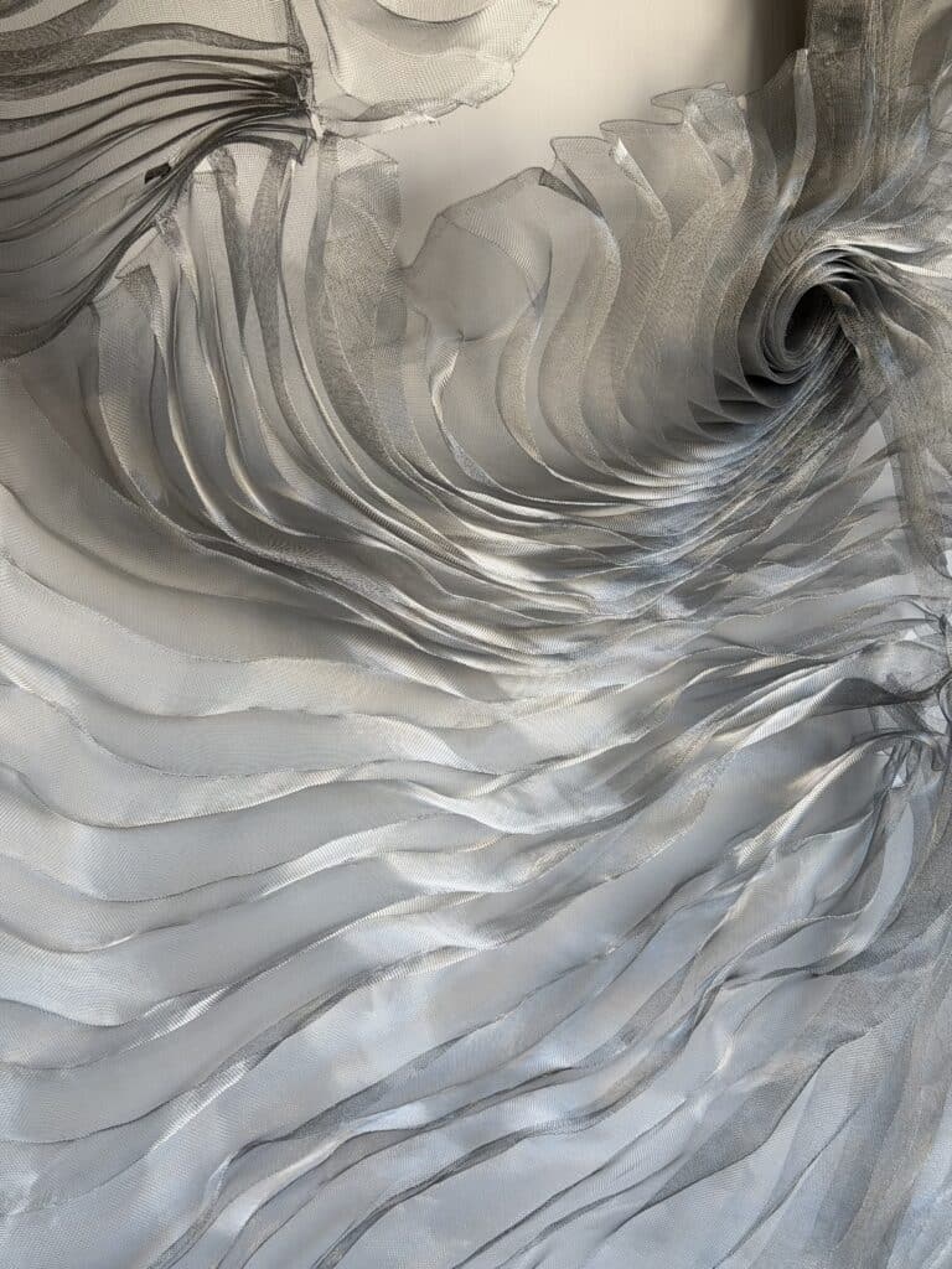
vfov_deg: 39.7
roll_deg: +0.8
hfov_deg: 30.3
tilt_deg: -6.5
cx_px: 476
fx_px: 1760
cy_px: 634
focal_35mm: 48
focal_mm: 6.76
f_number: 1.78
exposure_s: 1/121
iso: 50
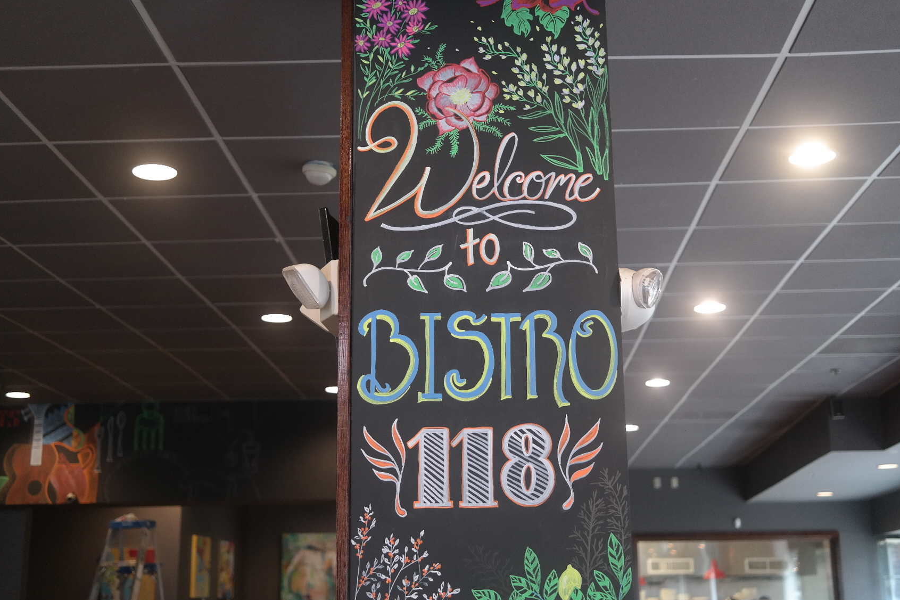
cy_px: 297
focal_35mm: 47
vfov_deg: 28.6
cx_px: 447
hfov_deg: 41.9
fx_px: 1175
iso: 400
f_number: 2
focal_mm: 30
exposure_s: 1/50
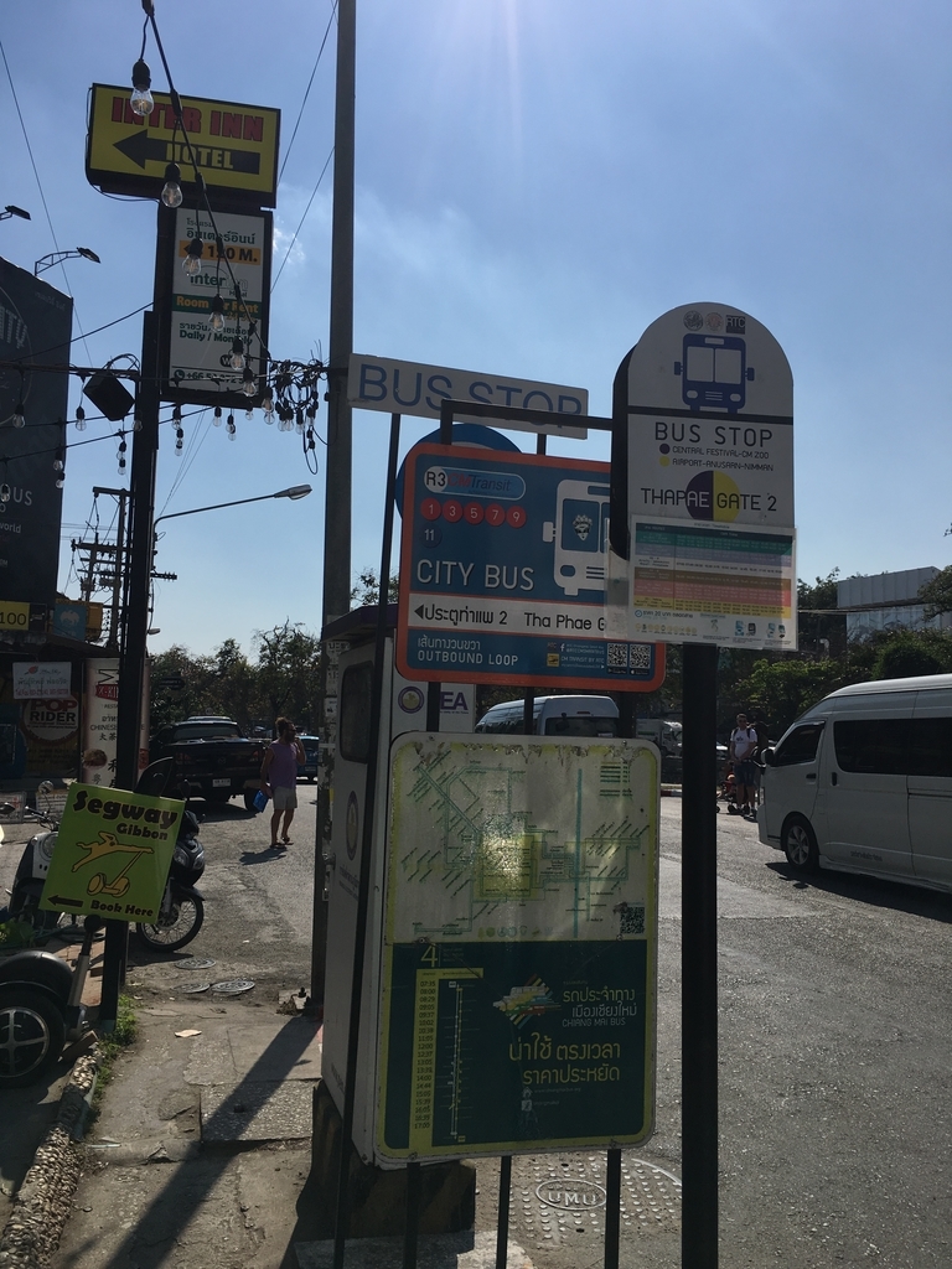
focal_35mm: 29
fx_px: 1063
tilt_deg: +7.7
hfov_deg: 48.2
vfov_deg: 61.7
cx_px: 476
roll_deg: -1.9
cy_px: 634
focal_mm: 4.15
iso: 25
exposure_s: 1/4525
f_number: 2.2
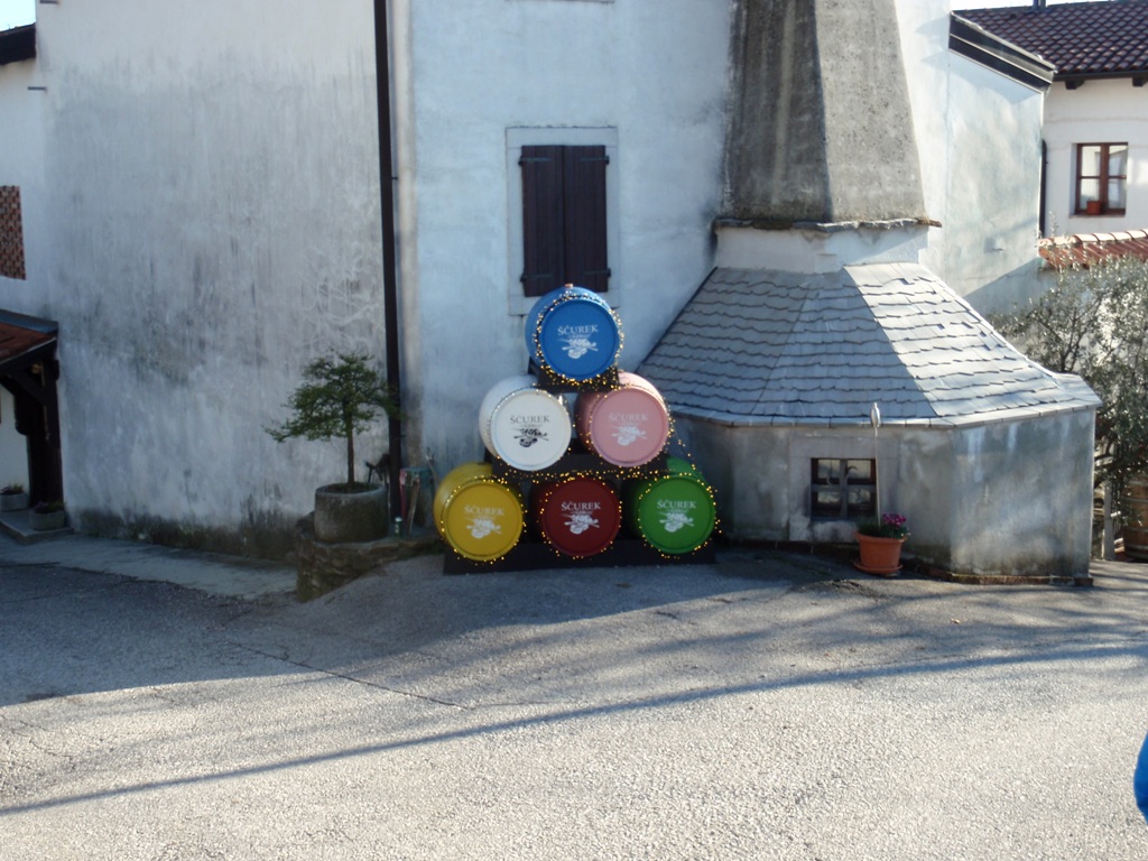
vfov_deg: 30.3
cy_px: 430
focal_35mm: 48
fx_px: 1592
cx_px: 574
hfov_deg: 39.7
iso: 64
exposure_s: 1/125
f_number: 4.2
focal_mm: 8.69
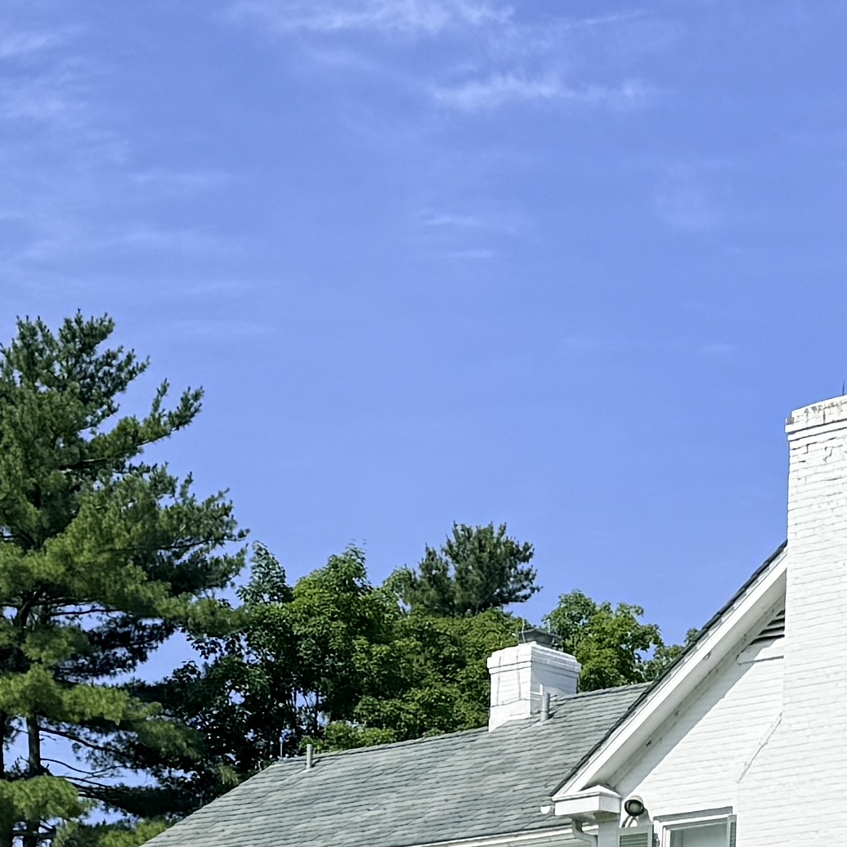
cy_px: 1180
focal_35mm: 117
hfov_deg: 14.8
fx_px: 3239
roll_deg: -1.9
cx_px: 690
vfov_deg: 14.1
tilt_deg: +3.4
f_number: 1.78
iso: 80
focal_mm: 6.76
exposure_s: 1/5319
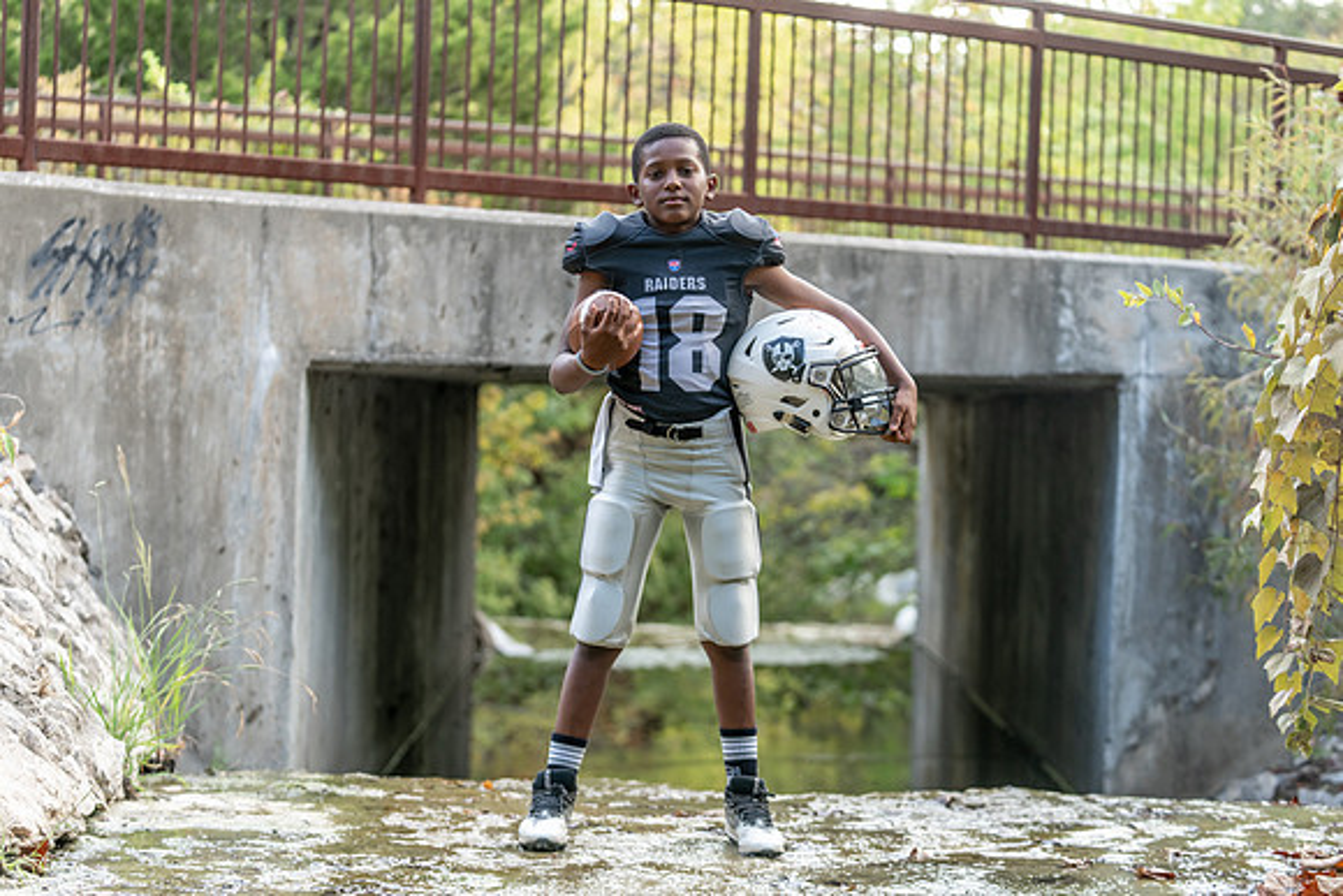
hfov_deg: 27.3
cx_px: 672
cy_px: 448
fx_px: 2761
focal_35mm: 74
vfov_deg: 18.4
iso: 640
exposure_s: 1/320
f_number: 2.8
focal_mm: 74
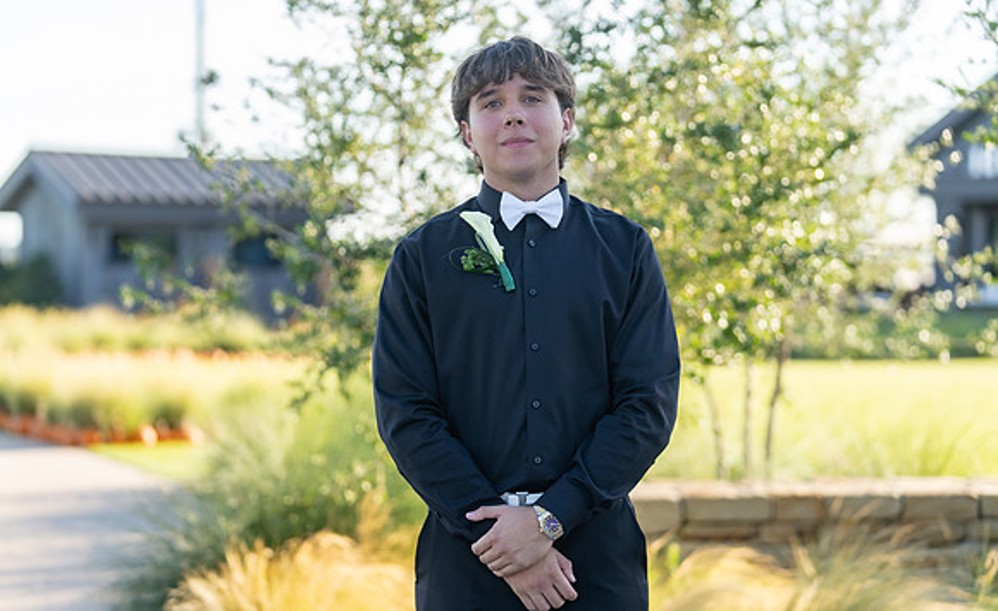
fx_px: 2724
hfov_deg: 20.8
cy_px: 278
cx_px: 506
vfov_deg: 12.8
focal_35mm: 101
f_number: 2.8
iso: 100
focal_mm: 95
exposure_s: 1/320
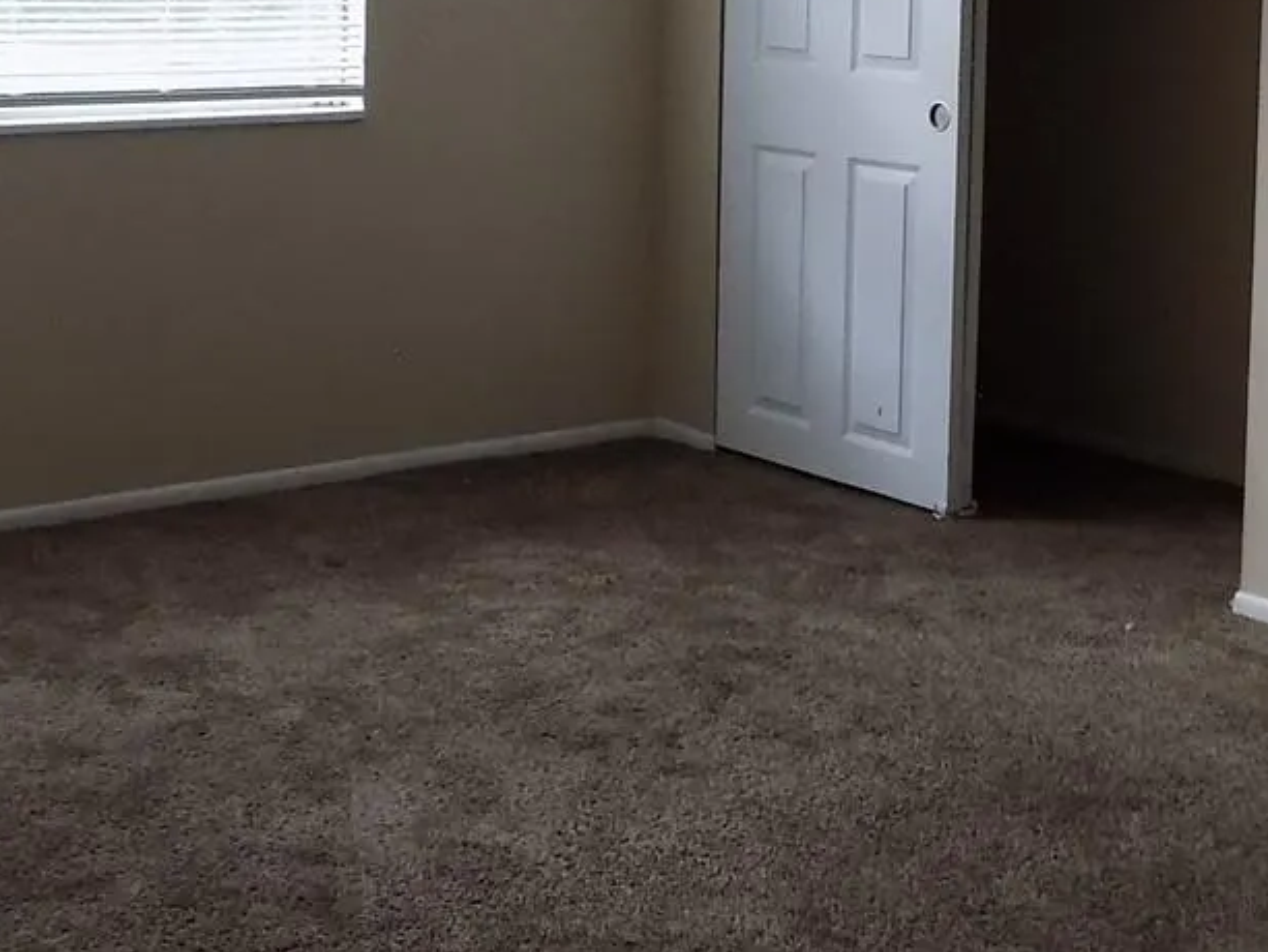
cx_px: 726
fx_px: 2198
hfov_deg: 32.1
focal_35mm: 60
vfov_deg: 23.3
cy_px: -14
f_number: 3.1
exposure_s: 1/30
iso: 180
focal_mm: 4
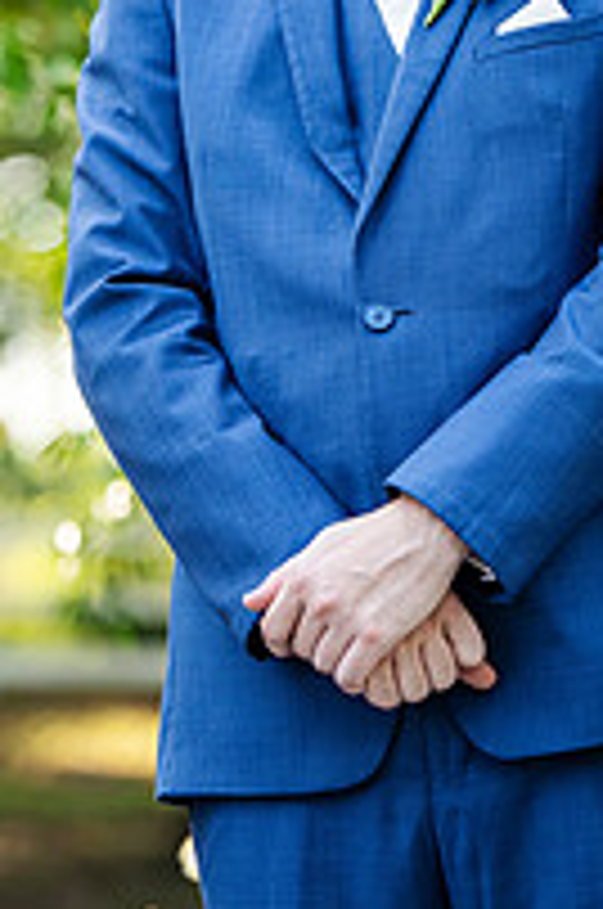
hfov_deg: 4.9
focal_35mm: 279
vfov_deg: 7.4
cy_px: -50
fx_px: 7033
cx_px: 459
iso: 800
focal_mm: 125
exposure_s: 1/800
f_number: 3.2
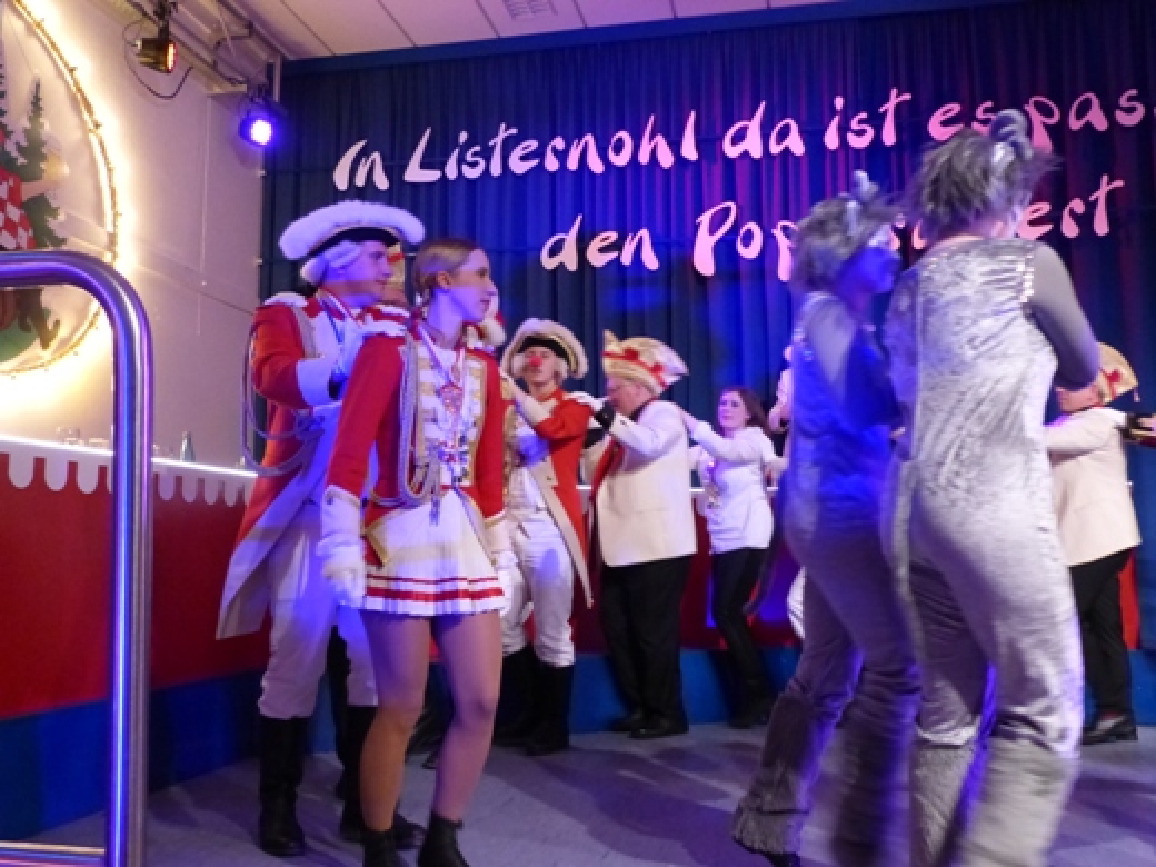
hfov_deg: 58.4
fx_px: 1035
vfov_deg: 45.4
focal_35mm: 31
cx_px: 578
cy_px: 434
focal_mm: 5.6
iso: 800
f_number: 2.8
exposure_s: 1/40
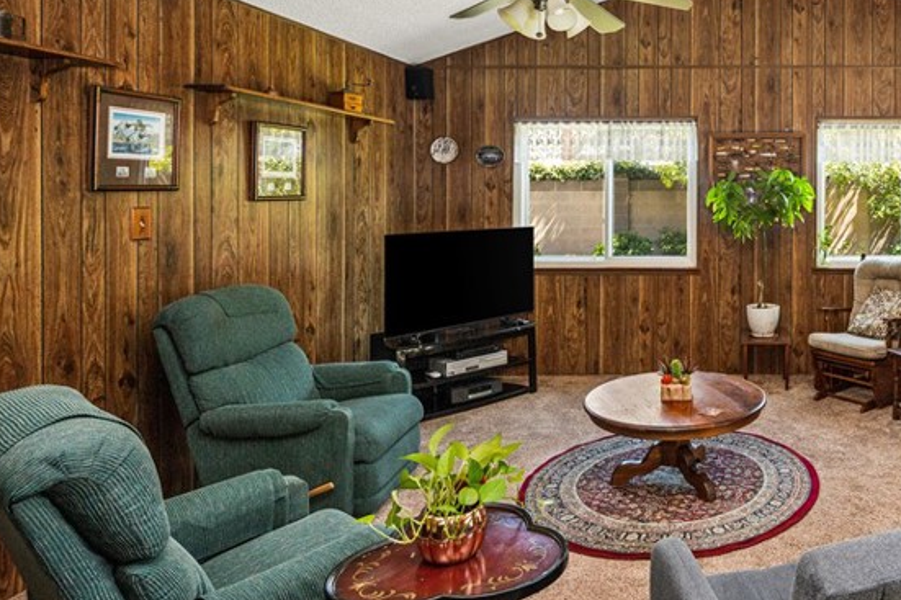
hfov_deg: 61.2
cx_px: 770
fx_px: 650
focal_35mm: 26
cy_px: 206
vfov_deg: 48.8
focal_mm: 14
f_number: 5
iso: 80
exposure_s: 1/3
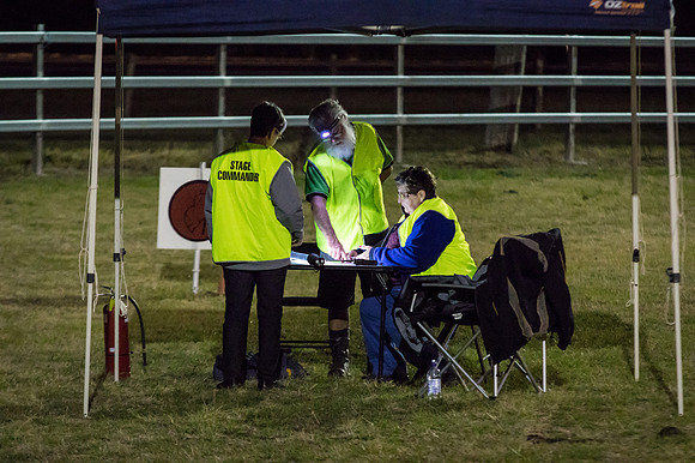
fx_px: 5209
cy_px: 232
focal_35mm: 270
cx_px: 348
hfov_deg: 7.6
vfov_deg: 5.1
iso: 6400
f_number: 3.2
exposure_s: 1/160
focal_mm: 180
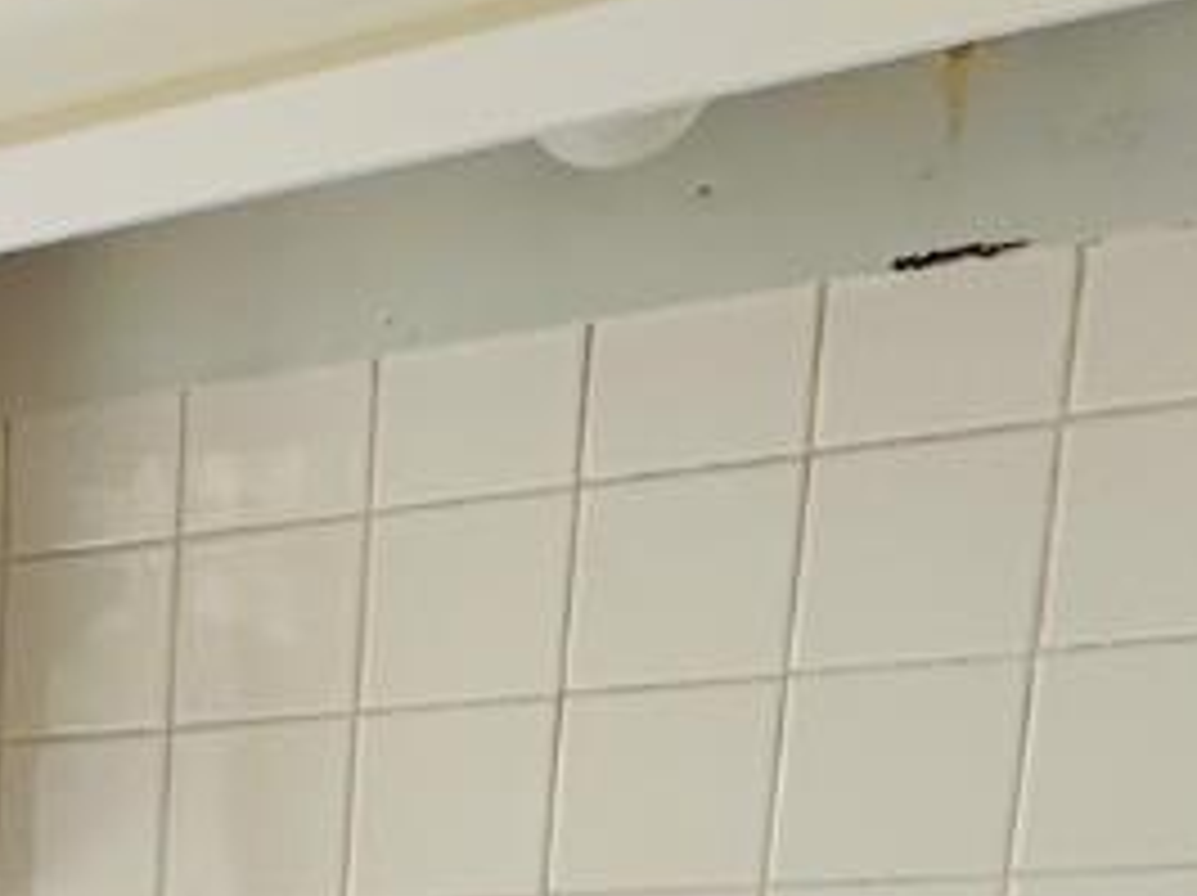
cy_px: 1596
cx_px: -842
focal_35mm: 79
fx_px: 2729
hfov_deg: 19.6
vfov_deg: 15.9
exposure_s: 1/154
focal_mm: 2.22
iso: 40
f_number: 2.2
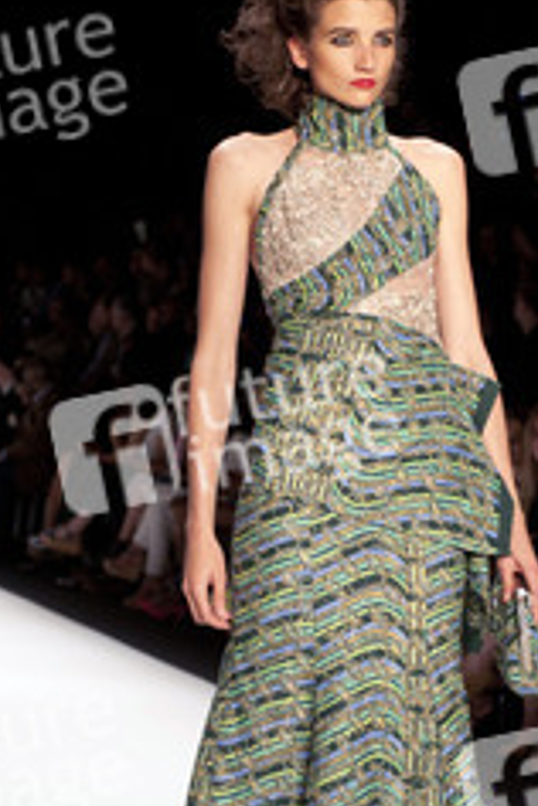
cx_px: 323
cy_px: 605
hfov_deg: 10.2
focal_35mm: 135
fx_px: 3026
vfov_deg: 15.1
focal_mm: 80
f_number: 7.1
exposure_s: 1/200
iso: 1600
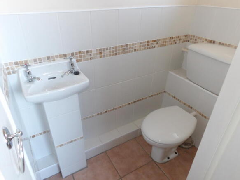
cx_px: 120
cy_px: 90
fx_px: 166
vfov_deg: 56.8
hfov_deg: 71.6
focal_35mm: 24
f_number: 4.1
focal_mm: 4.3
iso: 200
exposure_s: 1/15
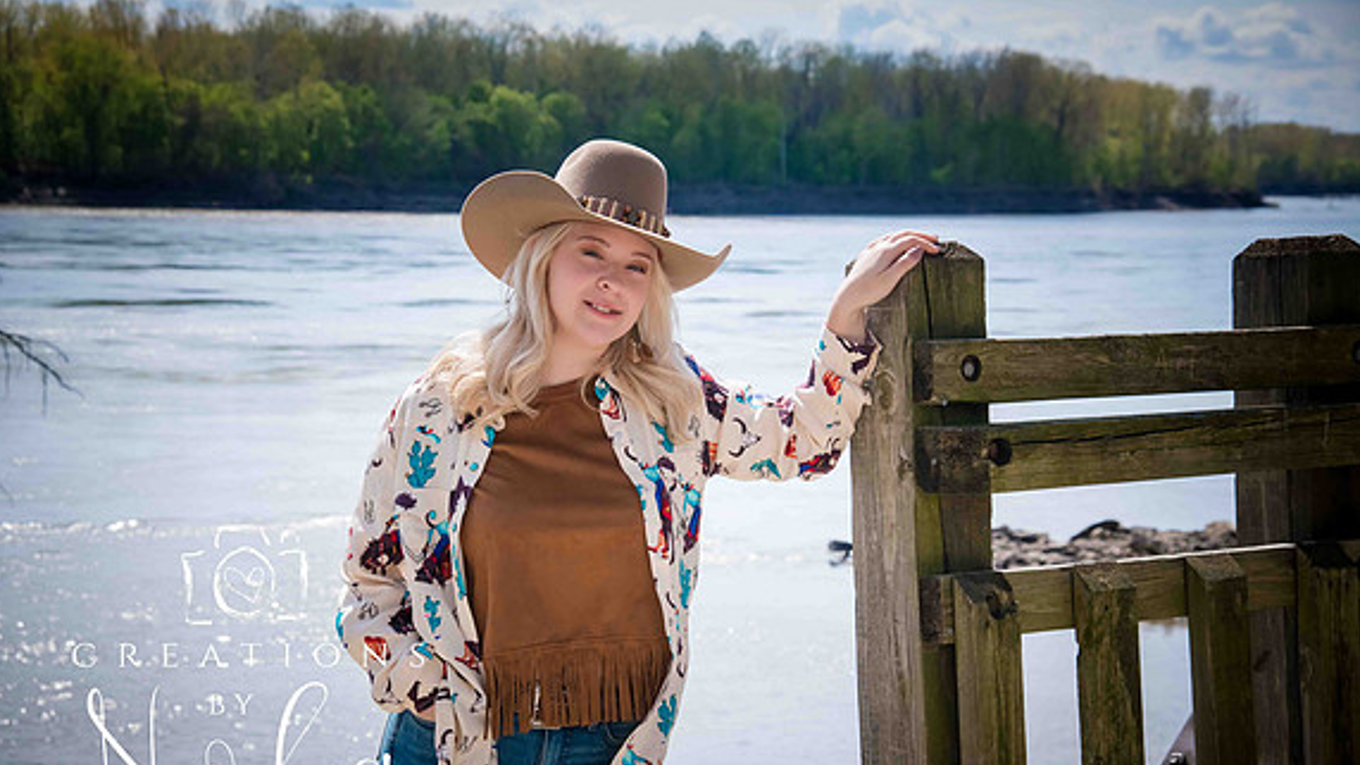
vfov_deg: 14.6
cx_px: 674
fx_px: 2993
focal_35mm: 83
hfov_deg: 25.6
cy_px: 454
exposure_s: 1/500
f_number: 9
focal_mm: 78
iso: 400
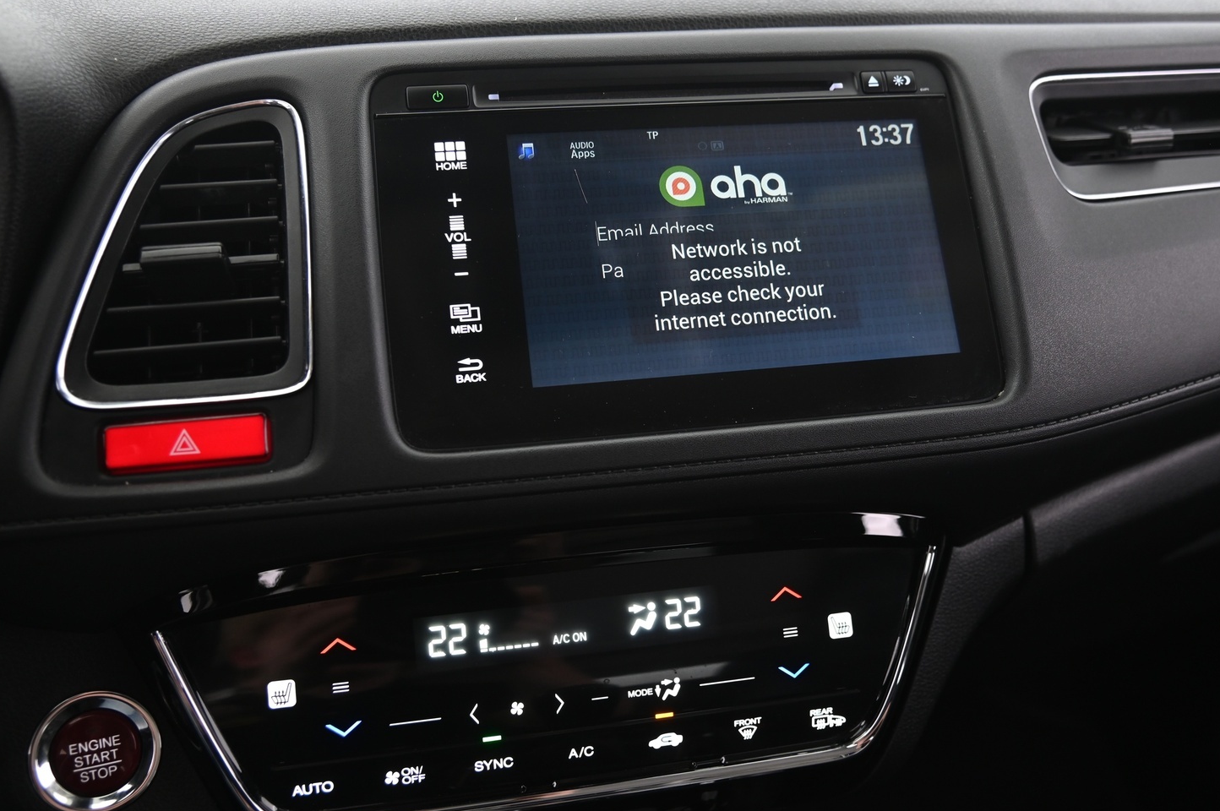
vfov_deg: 36.8
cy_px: 397
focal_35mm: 36
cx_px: 624
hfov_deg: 53.2
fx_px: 1219
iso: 1250
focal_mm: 32
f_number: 4
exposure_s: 1/10
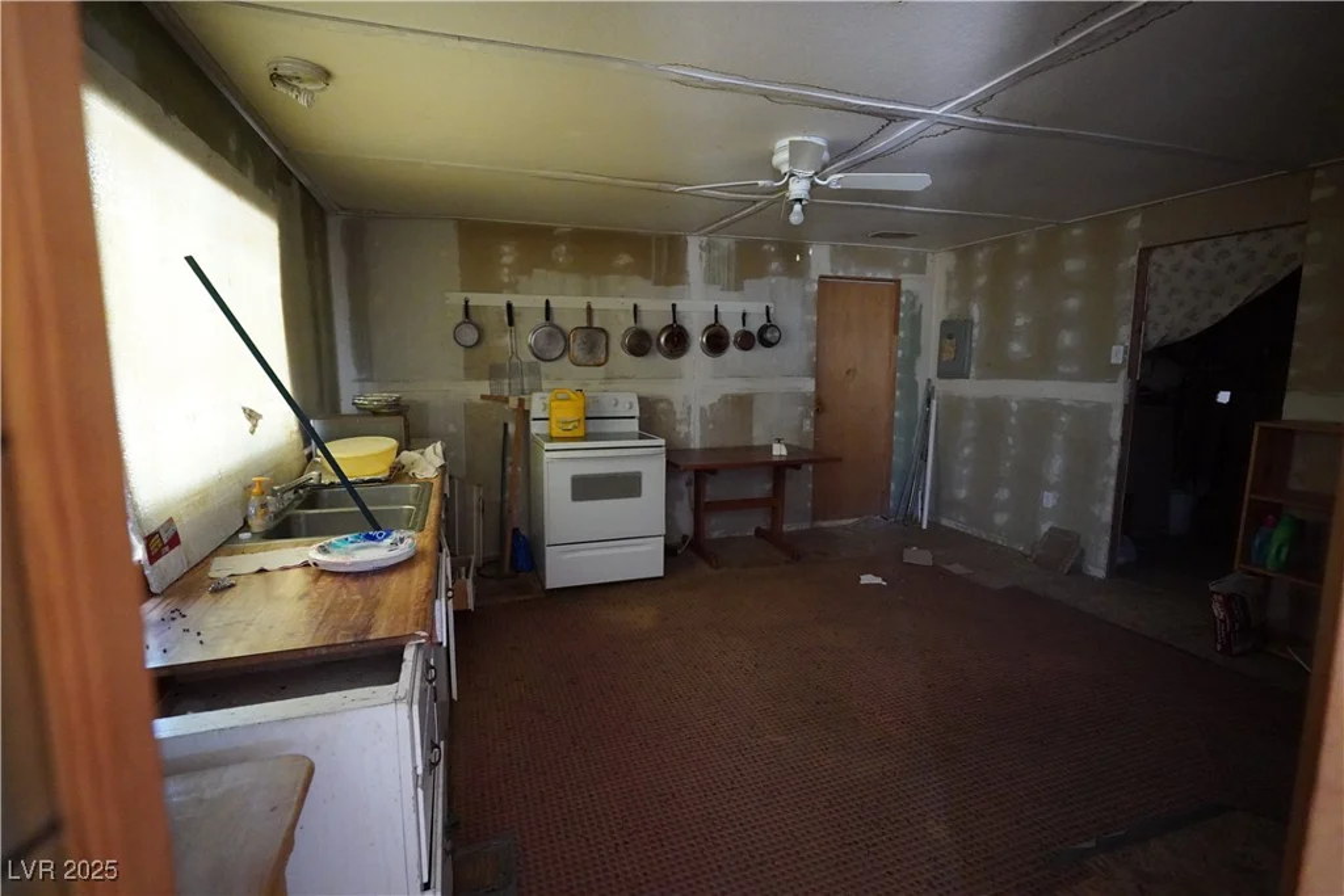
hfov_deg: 95.0
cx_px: 672
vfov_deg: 72.1
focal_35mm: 16
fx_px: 616
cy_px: 448
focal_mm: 11
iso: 5000
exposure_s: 1/160
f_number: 2
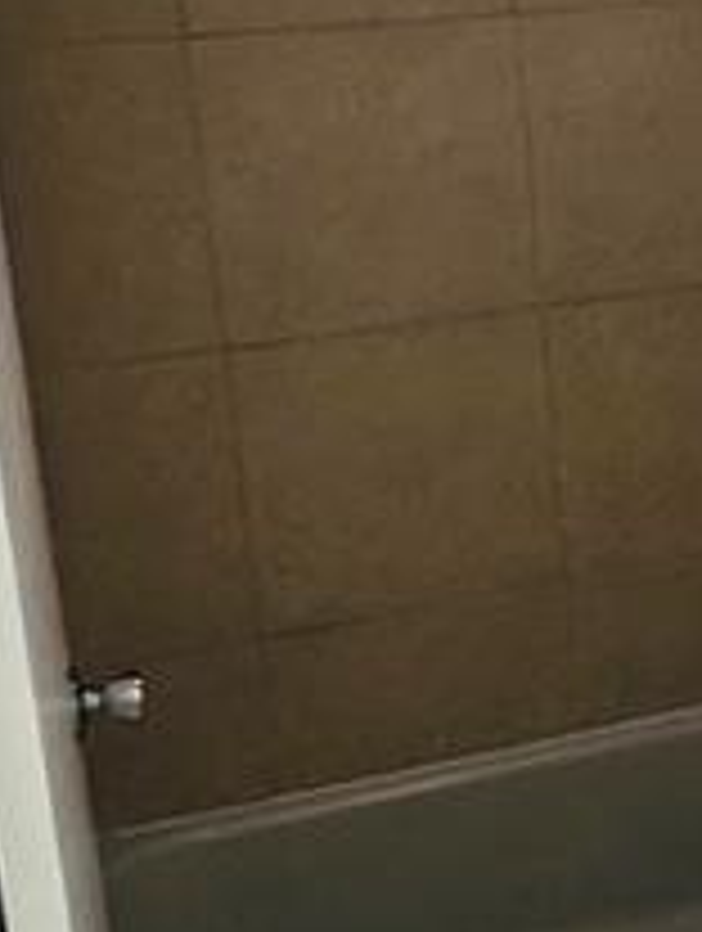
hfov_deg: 16.2
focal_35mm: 81
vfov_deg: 23.9
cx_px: 1152
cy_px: 266
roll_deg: +0.4
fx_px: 2183
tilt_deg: -14.8
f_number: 2.2
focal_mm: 2.22
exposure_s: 1/263
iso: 40
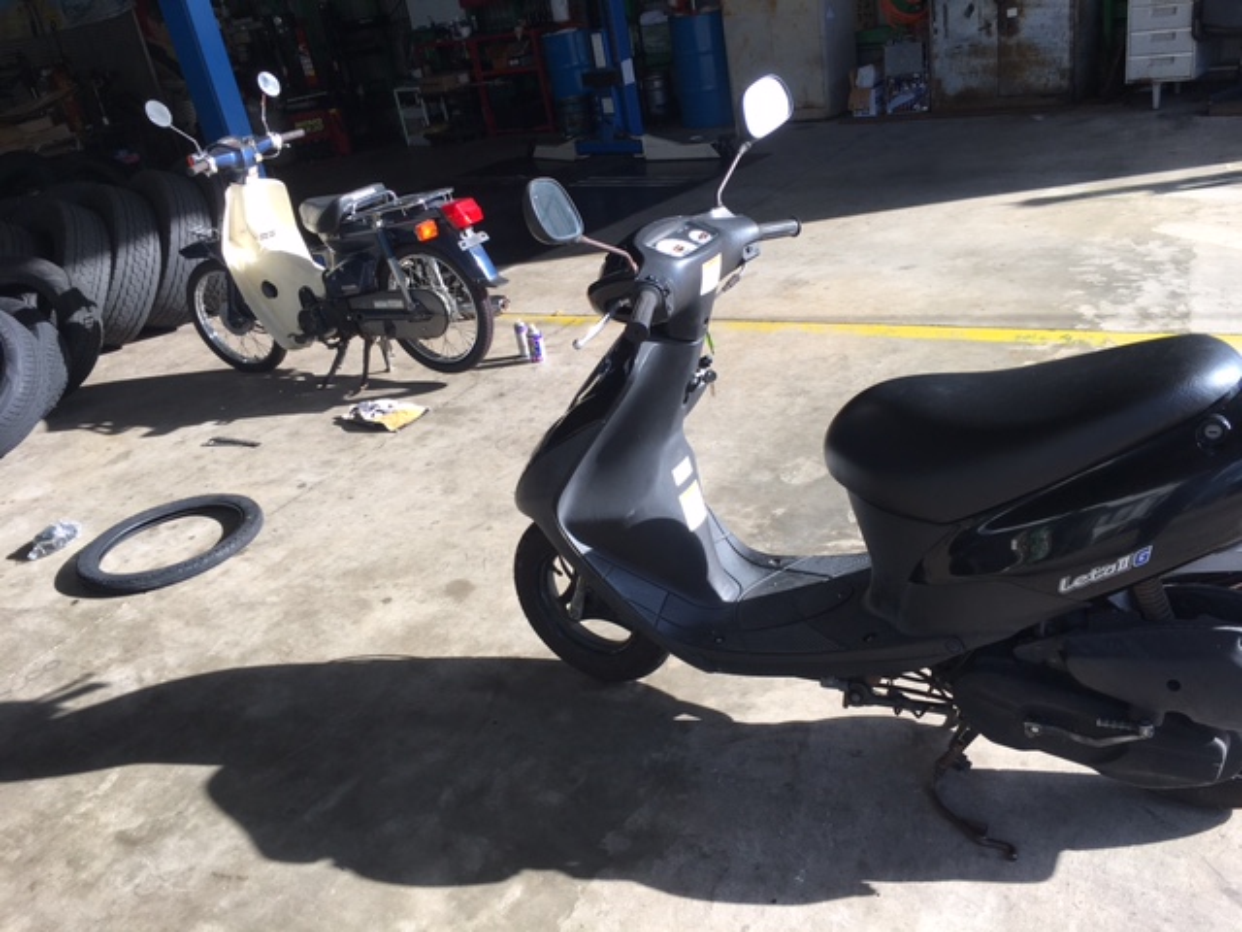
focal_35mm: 29
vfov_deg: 48.2
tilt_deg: -25.9
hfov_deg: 61.7
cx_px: 621
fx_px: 1041
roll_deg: +10.6
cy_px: 466
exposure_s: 1/409
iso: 25
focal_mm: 4.15
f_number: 2.2
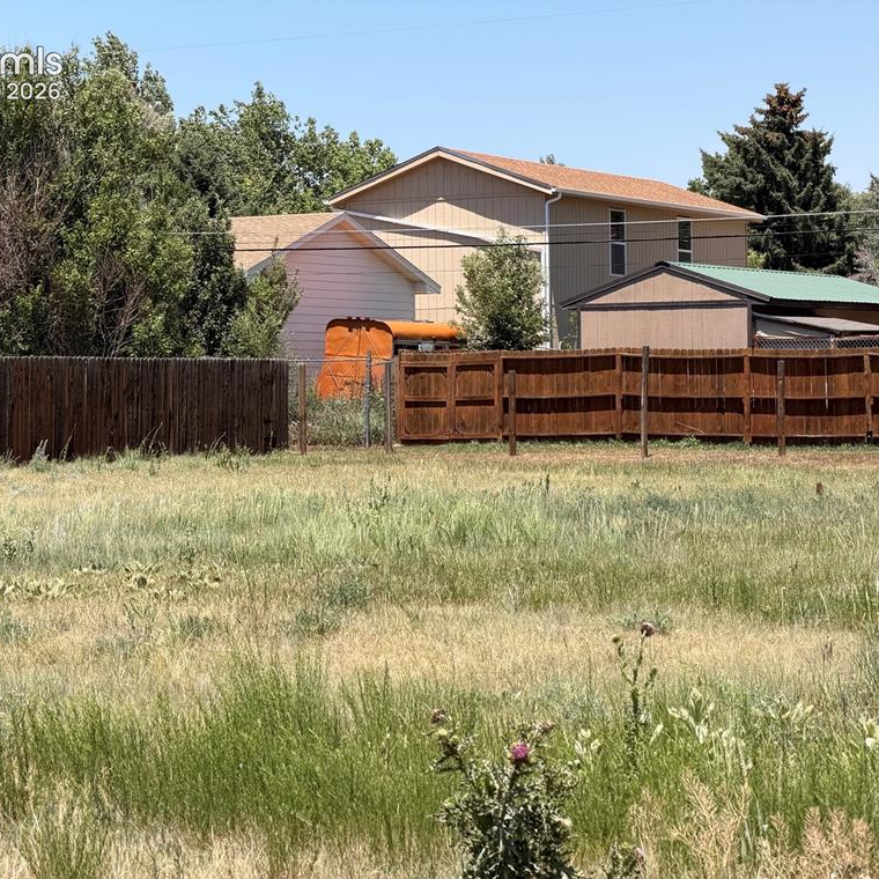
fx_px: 3419
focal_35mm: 119
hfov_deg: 14.7
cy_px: 441
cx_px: 429
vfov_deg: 14.7
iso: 40
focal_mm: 16.89
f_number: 2.8
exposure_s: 1/638
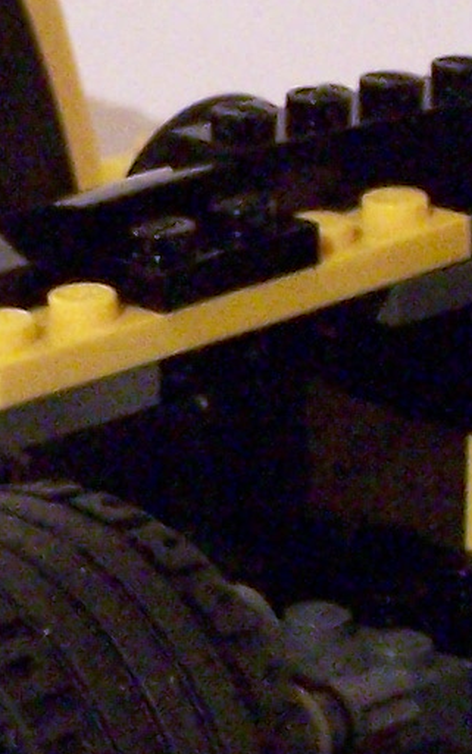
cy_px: 356
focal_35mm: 298
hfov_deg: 4.4
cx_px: -213
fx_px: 6128
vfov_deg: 7.0
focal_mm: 9.3
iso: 400
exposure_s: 1/8
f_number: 3.1
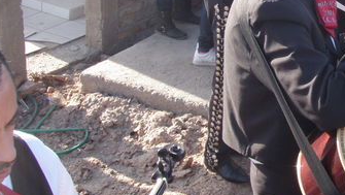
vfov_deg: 15.2
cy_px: 28
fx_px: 723
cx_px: 316
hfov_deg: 25.9
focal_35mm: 79
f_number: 3.5
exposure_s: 1/160
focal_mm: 6.7
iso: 80
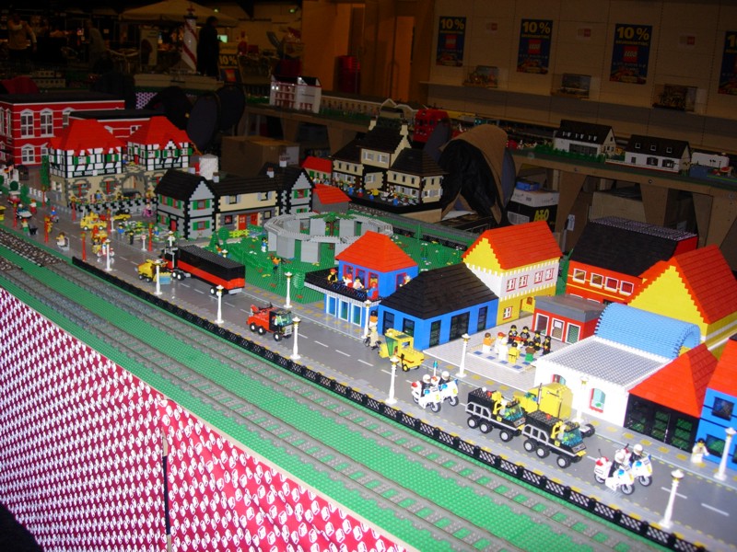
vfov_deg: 37.7
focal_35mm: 38
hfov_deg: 49.0
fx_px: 809
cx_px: 368
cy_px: 276
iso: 79
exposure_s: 1/64
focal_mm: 7.8
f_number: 2.8
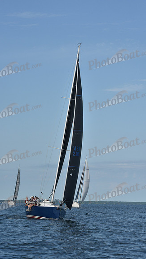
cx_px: 65
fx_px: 840
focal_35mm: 122
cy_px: 130
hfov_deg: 9.9
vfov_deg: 17.6
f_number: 11
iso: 320
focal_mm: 116
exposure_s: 1/1000
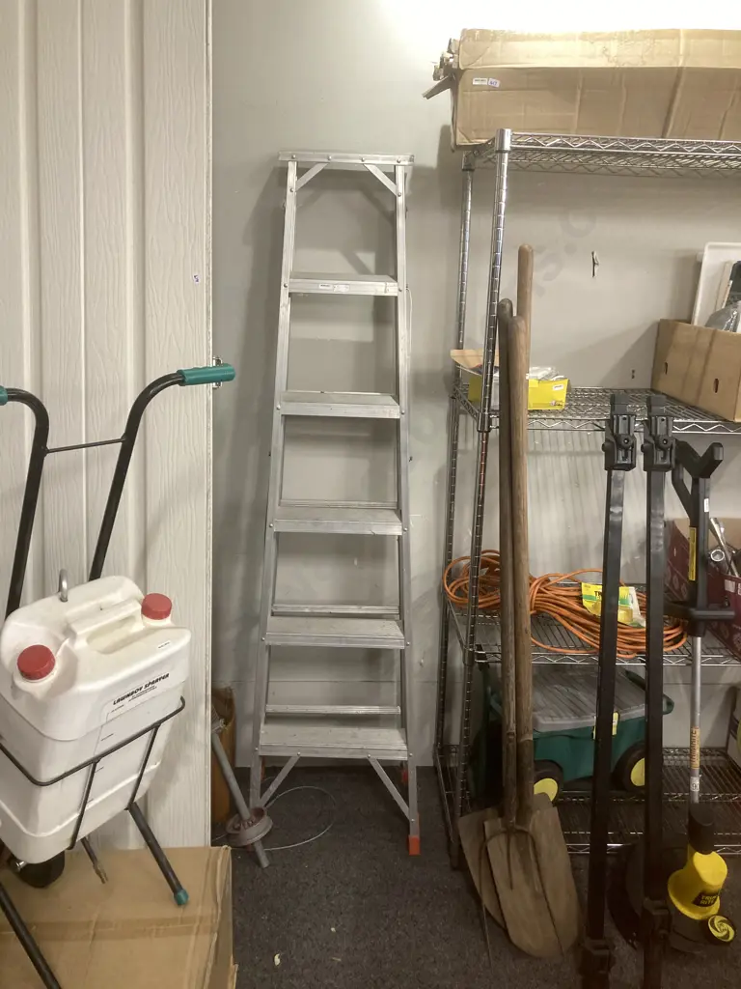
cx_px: 370
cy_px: 494
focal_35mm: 28
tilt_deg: -15.1
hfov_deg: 49.7
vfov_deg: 63.4
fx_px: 799
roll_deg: -0.5
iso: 160
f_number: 1.8
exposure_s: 1/50
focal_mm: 3.99
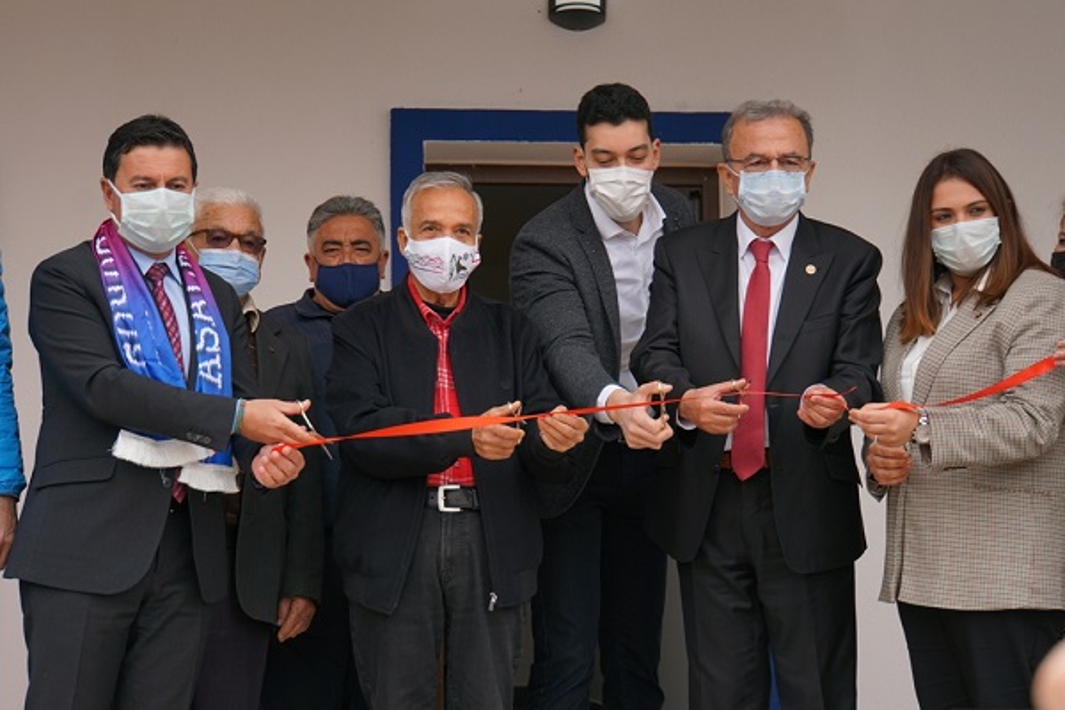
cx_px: 532
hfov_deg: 28.6
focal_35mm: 70
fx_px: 2085
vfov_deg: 19.3
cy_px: 355
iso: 125
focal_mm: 47
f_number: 5
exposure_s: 1/160
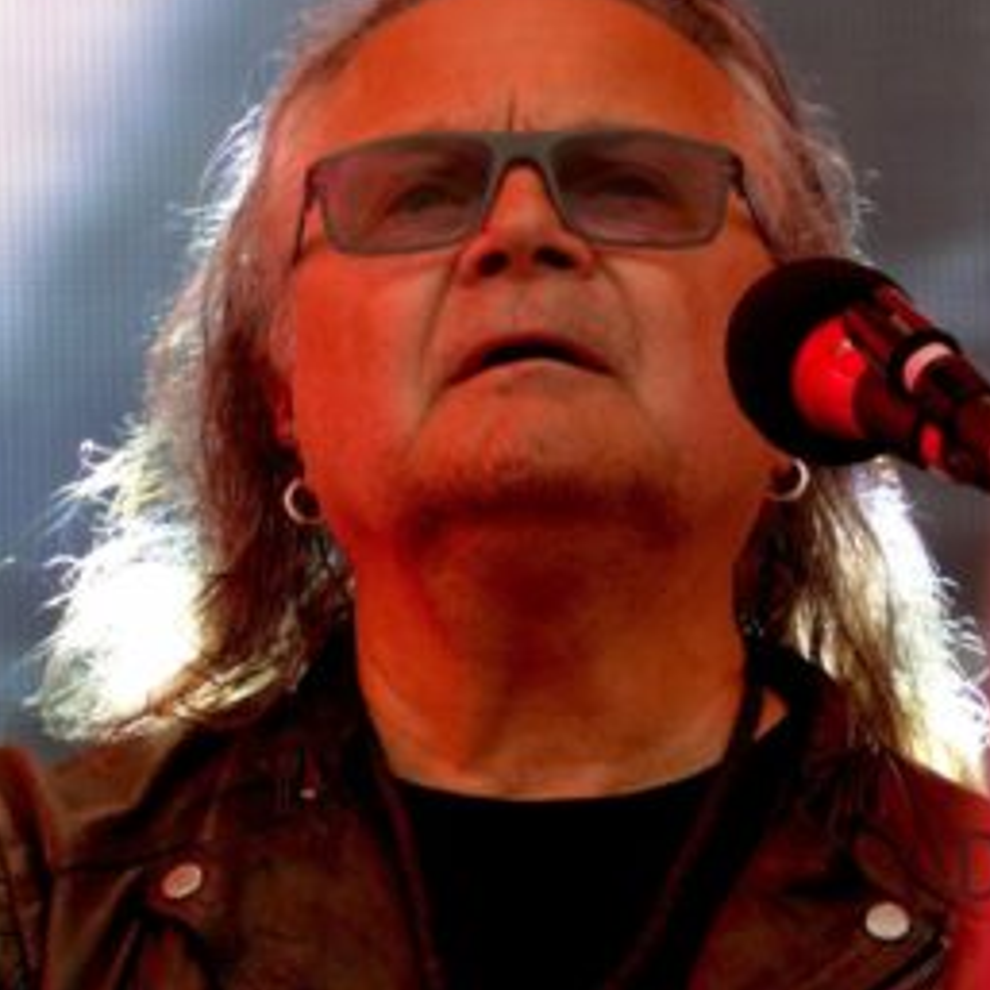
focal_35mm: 866
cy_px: 316
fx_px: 28030
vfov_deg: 2.0
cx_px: 605
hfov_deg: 2.0
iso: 1600
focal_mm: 227
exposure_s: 1/400
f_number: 6.3
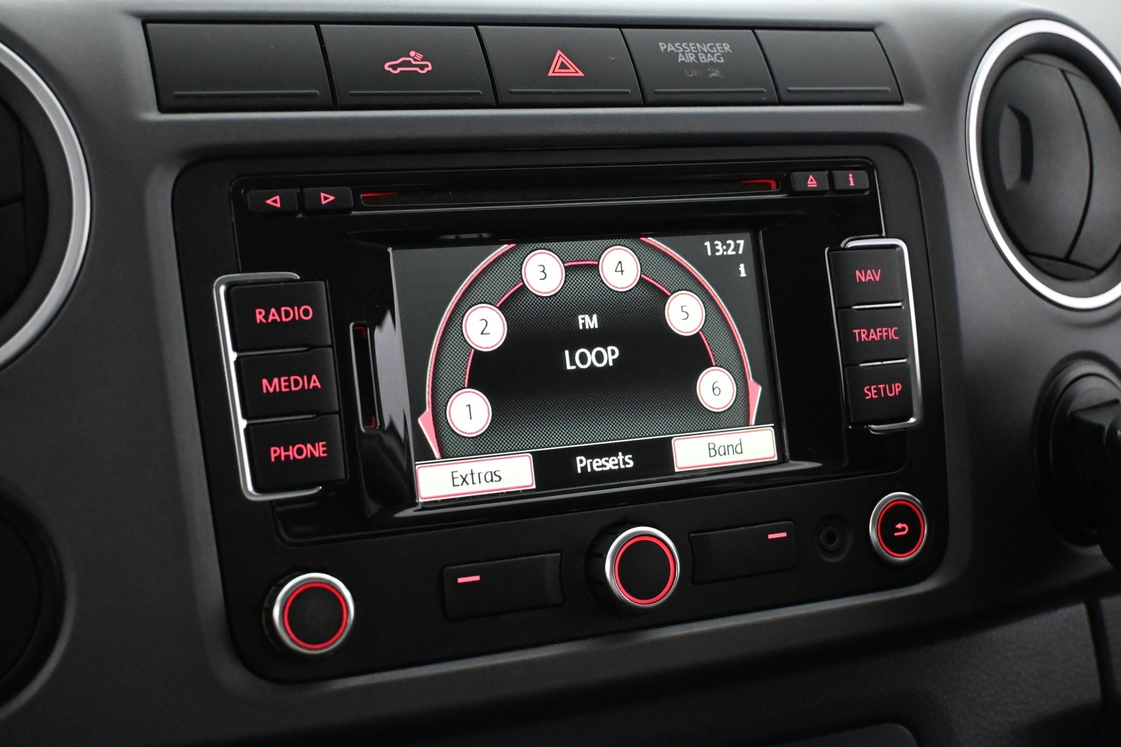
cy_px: 374
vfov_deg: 27.3
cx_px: 560
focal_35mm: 50
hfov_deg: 40.0
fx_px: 1541
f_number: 5
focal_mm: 33
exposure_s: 1/60
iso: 6400
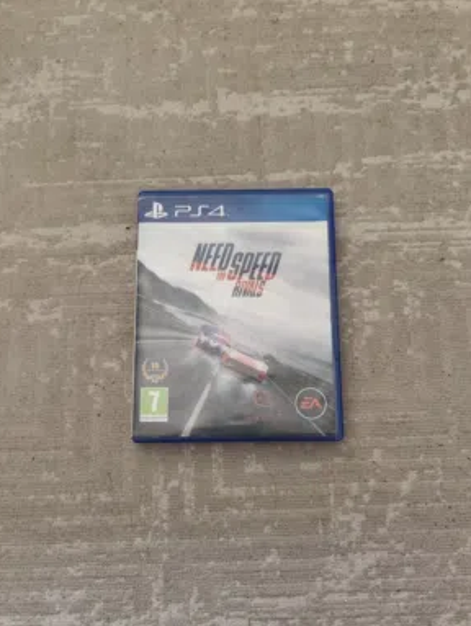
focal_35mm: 24
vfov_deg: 71.5
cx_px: 240
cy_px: 325
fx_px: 435
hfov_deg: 56.9
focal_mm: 6.19
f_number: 1.65
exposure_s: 1/33.3
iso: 1600
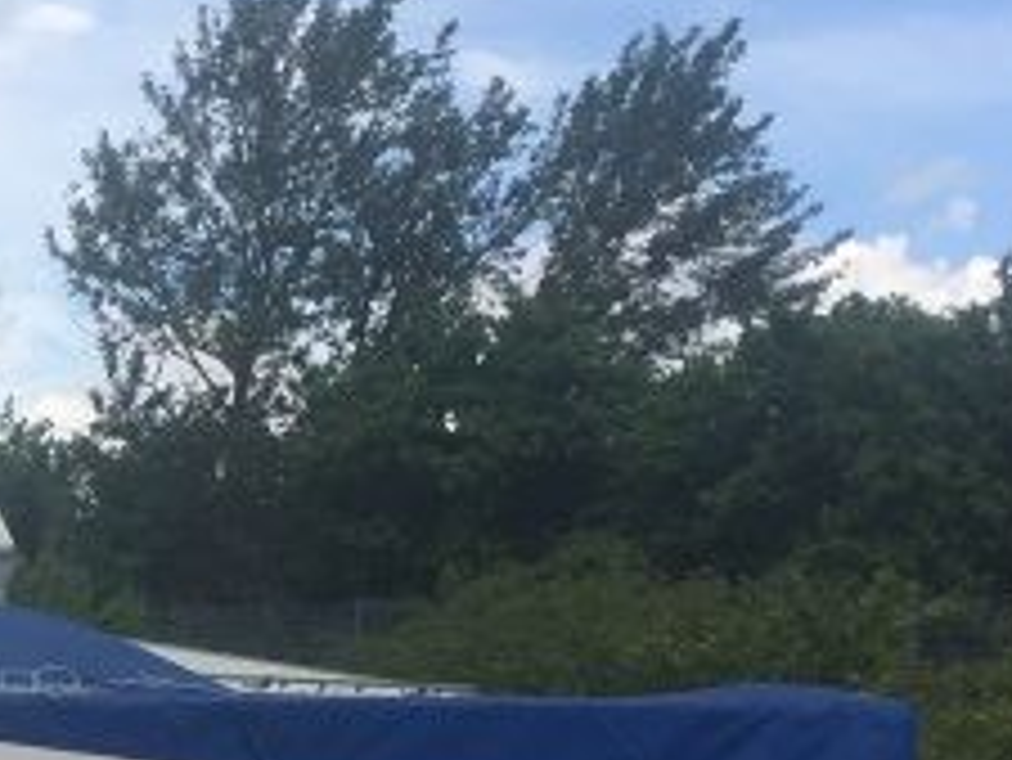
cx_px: -400
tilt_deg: -2.7
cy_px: 949
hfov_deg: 17.3
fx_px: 3071
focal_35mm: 105
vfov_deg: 13.7
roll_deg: -0.8
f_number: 2.2
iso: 32
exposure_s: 1/1980
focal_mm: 4.15
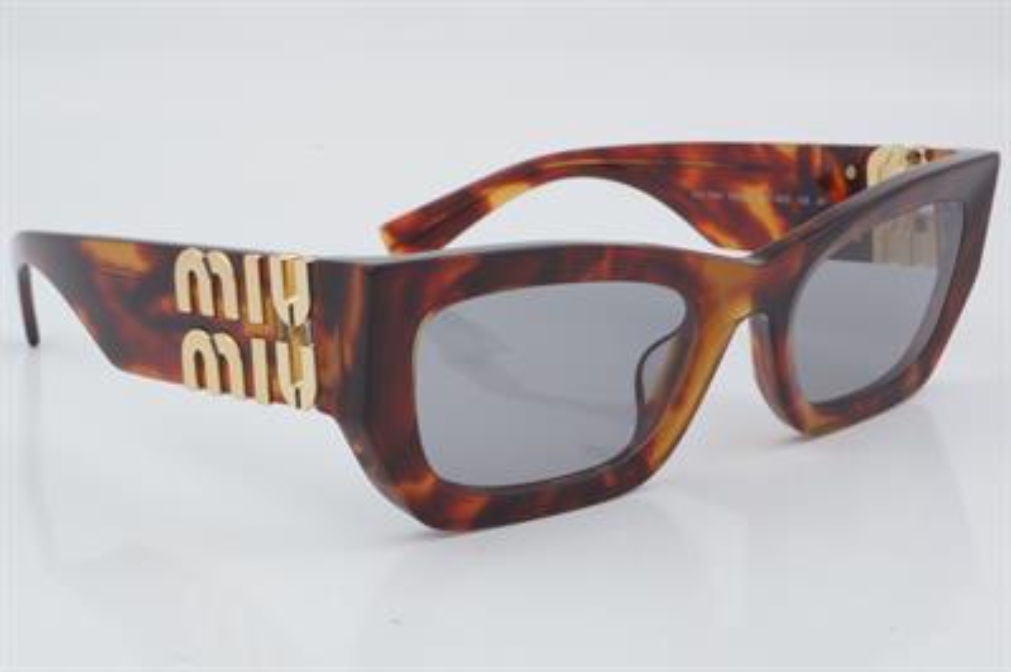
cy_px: 336
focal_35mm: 75
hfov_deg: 27.0
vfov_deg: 18.2
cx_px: 506
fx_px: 2104
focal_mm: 50
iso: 100
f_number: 32
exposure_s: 1/3
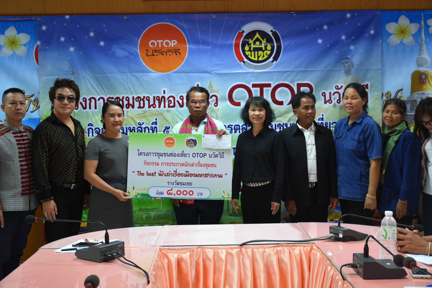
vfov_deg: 28.1
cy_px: 144
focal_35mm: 48
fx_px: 576
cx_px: 216
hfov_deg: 41.1
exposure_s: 1/60
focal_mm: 32
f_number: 4
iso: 900
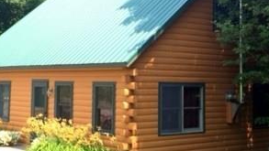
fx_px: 492
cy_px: 40
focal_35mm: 69
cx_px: 114
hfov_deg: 30.5
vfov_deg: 17.4
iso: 32
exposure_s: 1/357
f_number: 2.2
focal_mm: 4.15
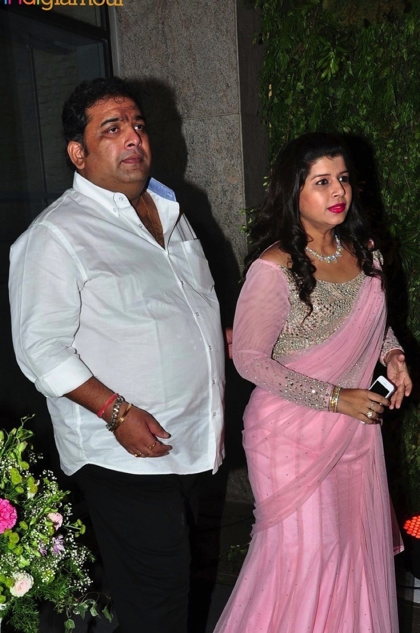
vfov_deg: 45.1
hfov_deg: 31.1
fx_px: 754
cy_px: 393
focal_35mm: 43
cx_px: 242
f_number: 9
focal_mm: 22
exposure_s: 1/125
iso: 200
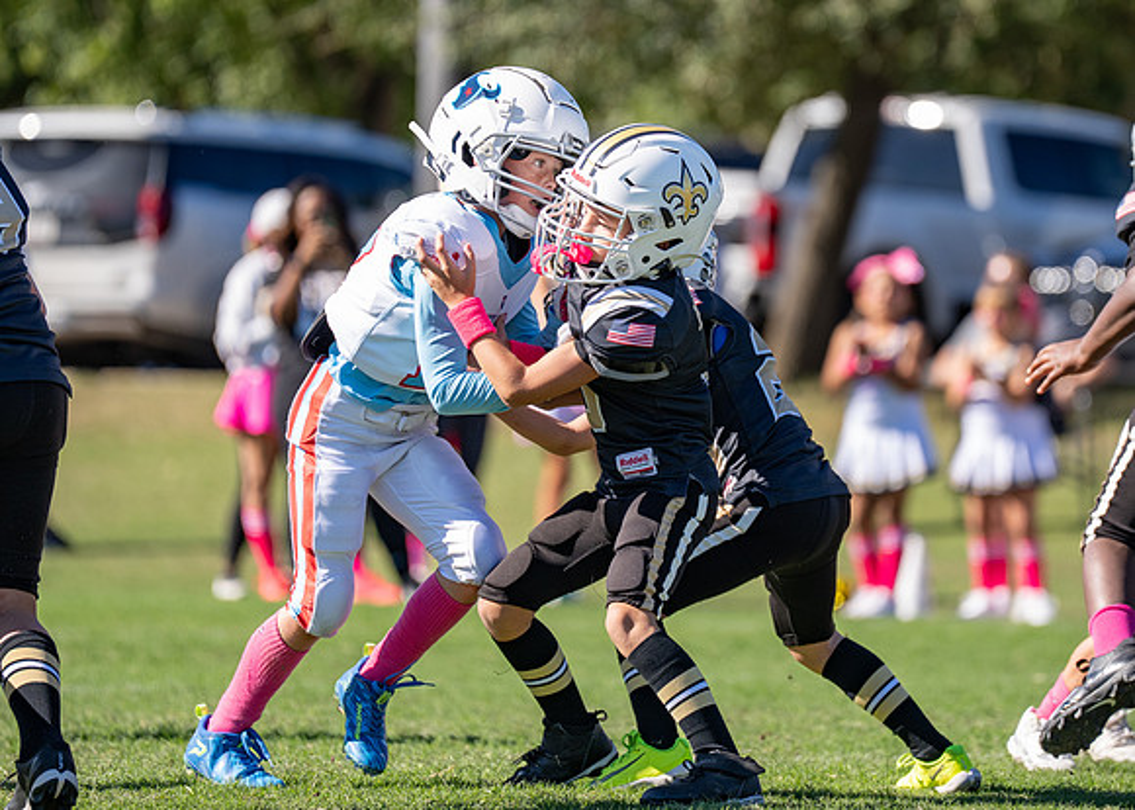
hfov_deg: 5.7
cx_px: 766
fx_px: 11421
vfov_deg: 4.1
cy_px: 275
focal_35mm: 354
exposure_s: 1/2000
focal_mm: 200
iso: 160
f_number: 2.8
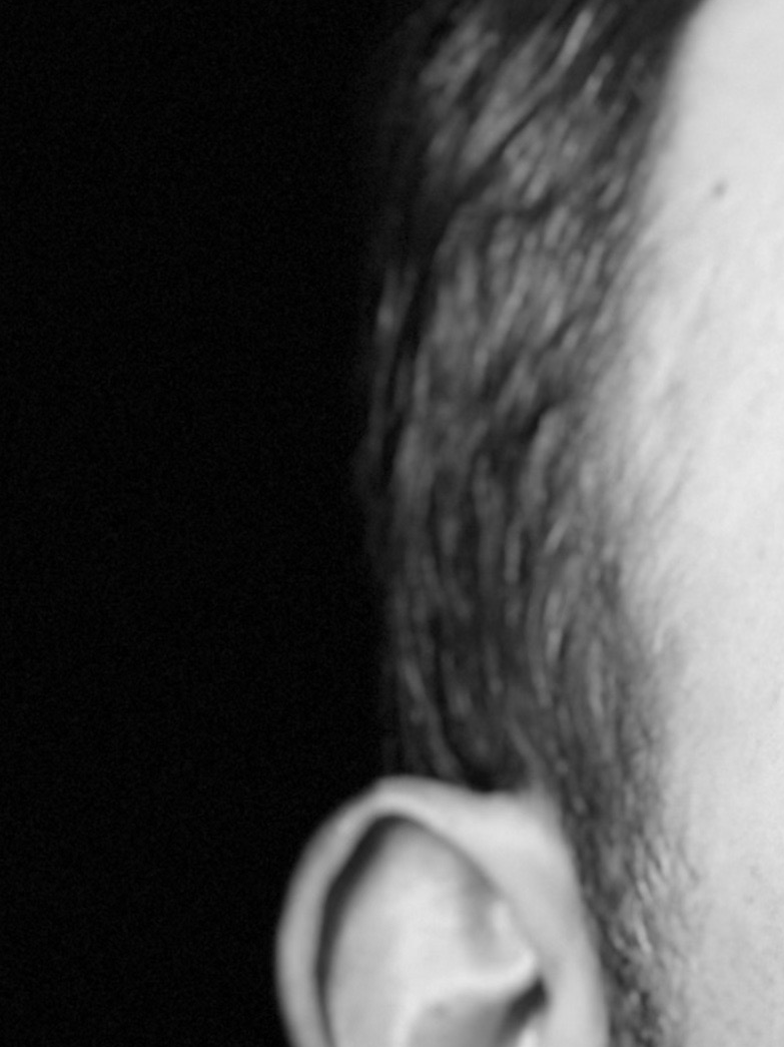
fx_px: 6648
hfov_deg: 6.6
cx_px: 1362
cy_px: 1164
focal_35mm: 220
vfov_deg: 8.9
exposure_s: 1/30
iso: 64
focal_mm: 6.6
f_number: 2.8
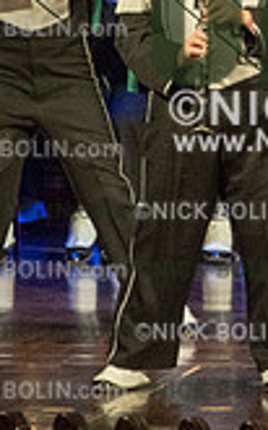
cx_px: 333
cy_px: 29
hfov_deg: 1.6
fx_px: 9650
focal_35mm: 825
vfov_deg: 2.5
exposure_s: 1/250
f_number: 5.6
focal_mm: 230
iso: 8000
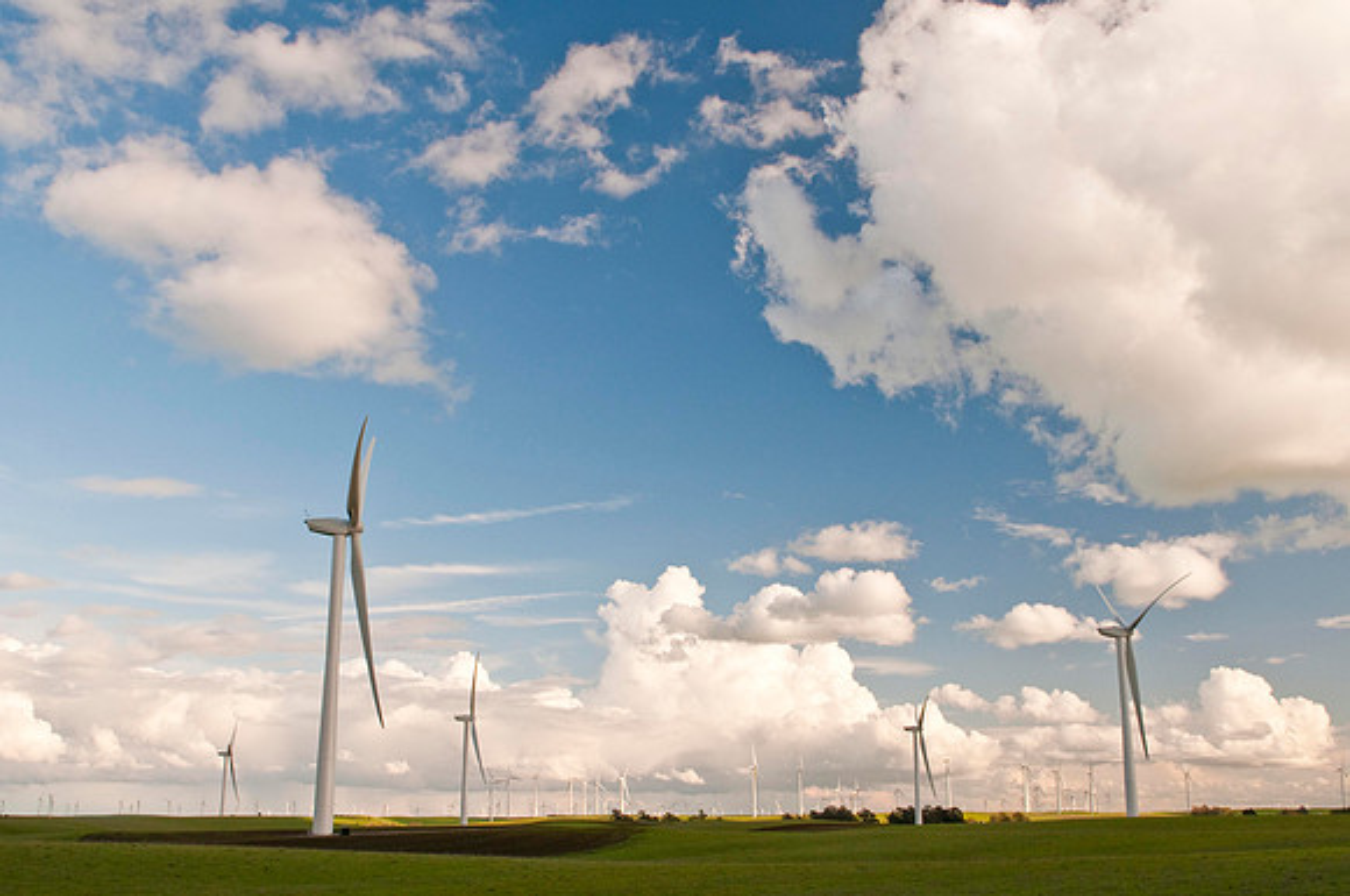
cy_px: 448
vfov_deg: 36.8
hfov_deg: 53.2
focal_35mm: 36
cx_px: 675
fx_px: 1348
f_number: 11
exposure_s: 1/60
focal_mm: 24
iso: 200
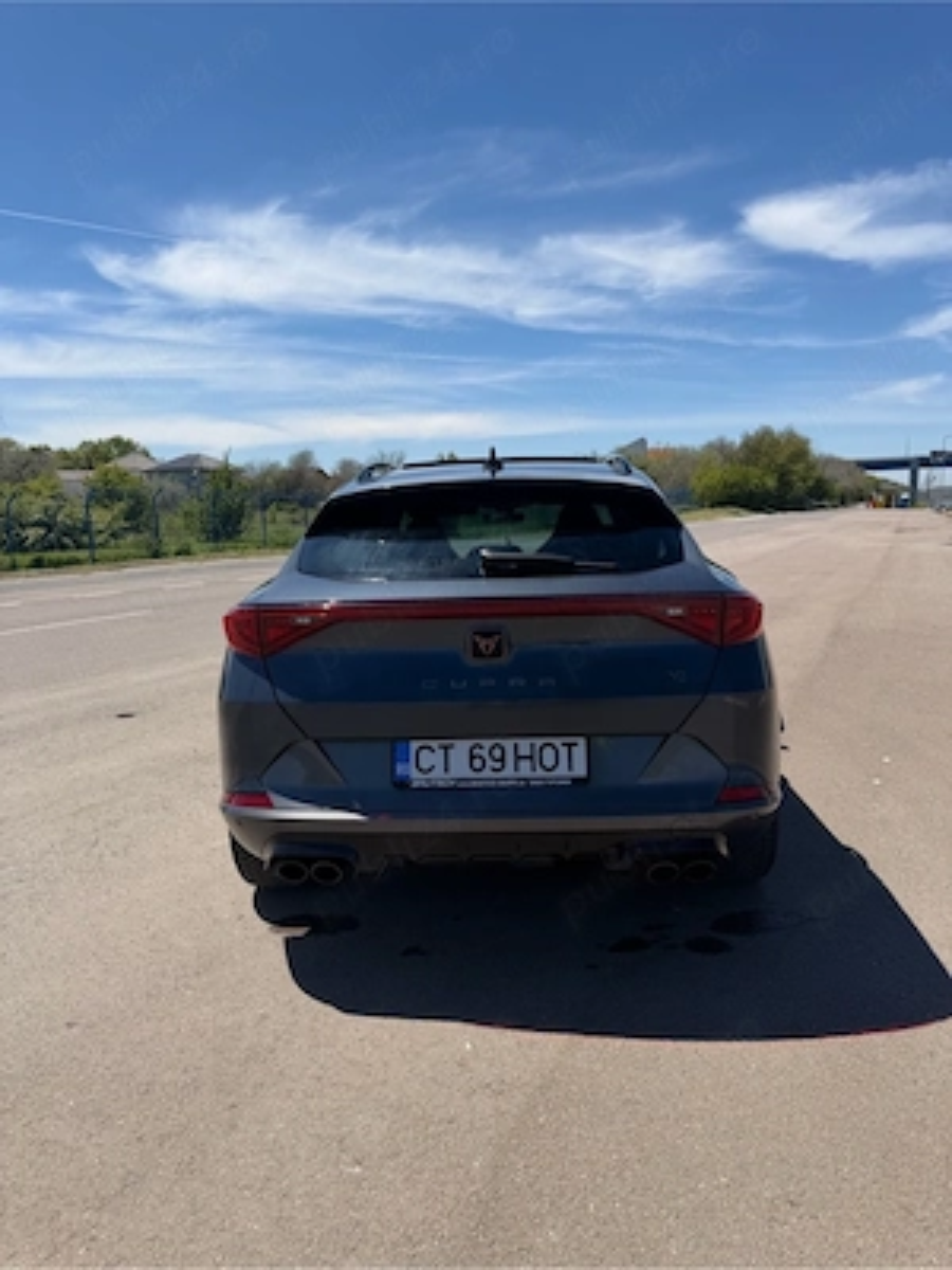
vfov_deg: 71.6
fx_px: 880
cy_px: 635
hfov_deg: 56.8
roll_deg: +1.3
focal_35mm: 24
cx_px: 476
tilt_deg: -6.7
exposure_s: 1/5714
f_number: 1.78
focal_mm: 6.76
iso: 80
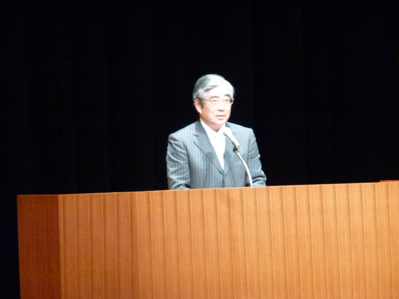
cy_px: 150
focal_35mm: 384
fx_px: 4426
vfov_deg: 3.9
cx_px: 200
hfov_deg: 5.2
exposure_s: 1/13
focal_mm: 68.8
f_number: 5.9
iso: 800
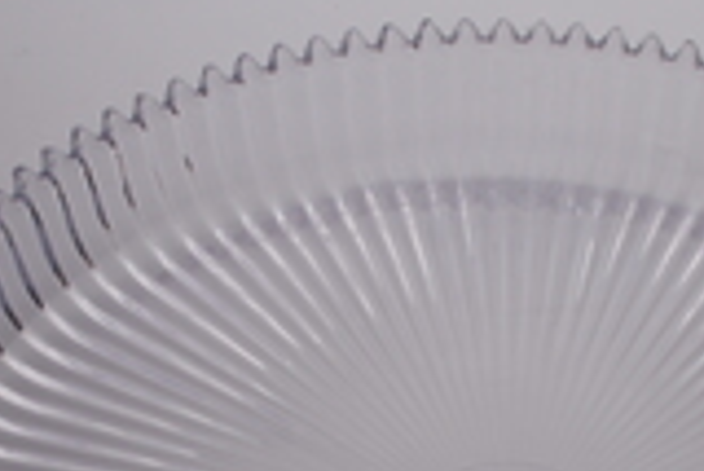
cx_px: 524
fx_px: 2388
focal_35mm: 122
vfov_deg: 11.1
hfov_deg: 16.7
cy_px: 541
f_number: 11
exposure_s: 1/125
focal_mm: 26
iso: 100
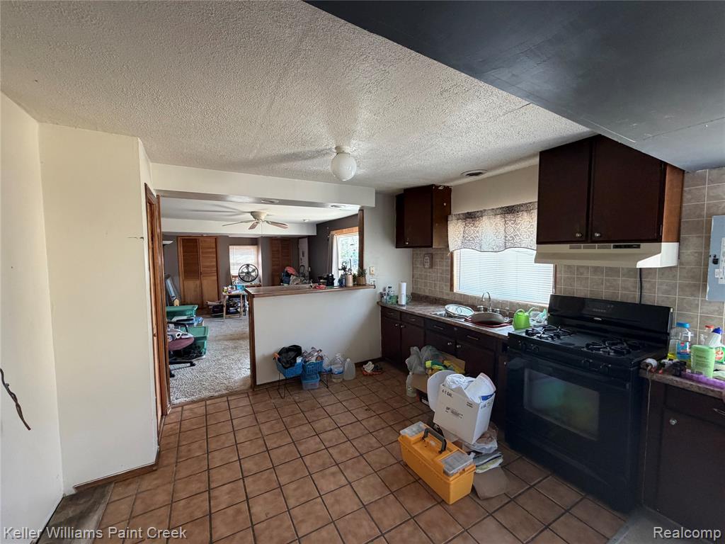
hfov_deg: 102.1
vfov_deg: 85.7
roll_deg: +0.8
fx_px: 293
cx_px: 362
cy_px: 272
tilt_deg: -3.6
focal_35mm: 14
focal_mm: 2.22
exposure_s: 1/88
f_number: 2.2
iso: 320
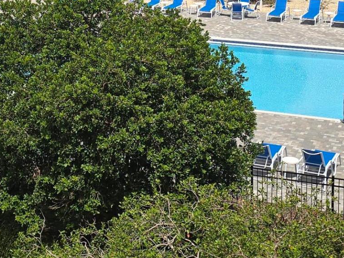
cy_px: -42
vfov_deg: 16.4
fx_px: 865
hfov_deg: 22.2
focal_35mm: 87
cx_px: 66
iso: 12
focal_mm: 6.3
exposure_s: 1/1142
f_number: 1.7
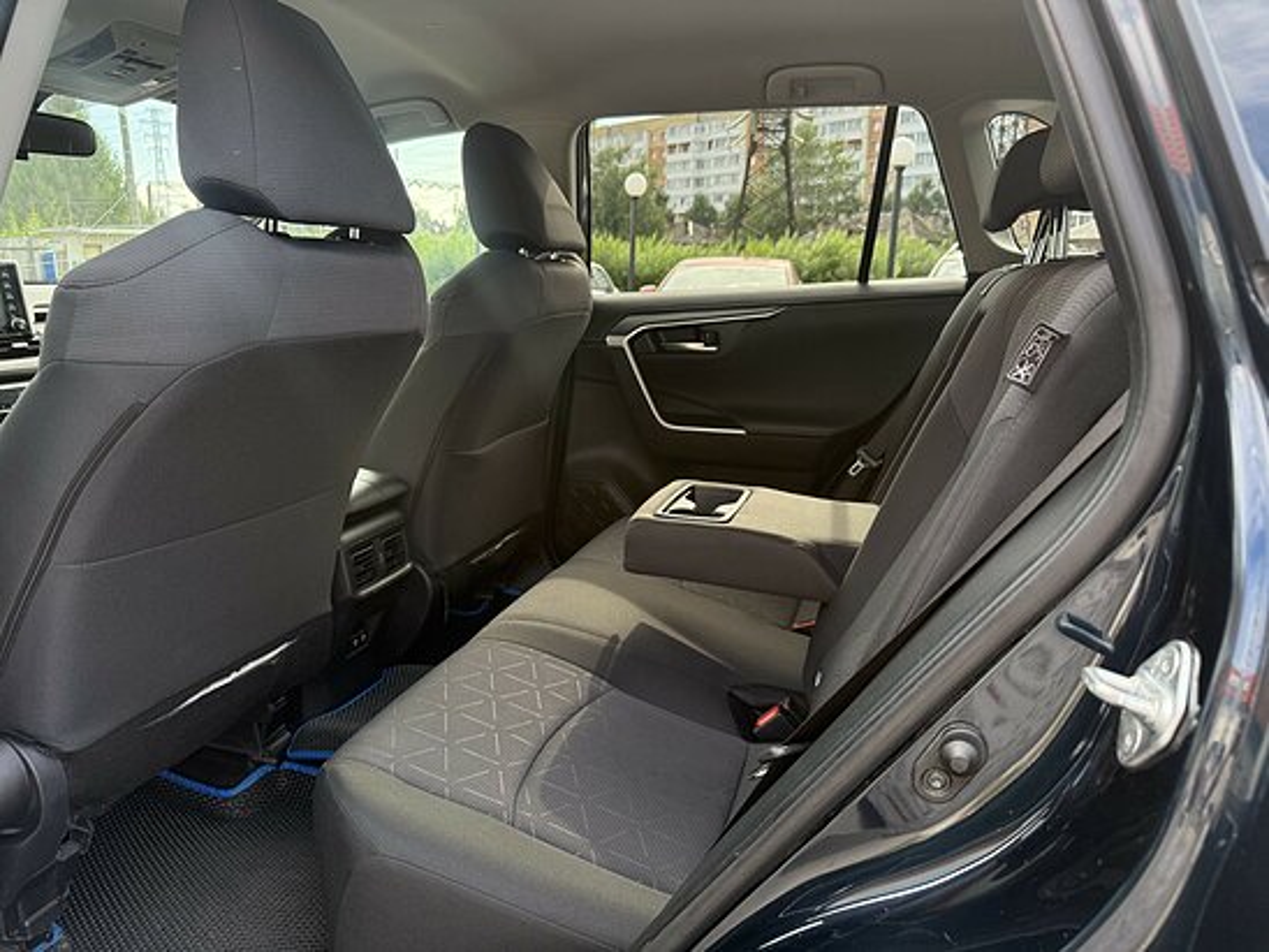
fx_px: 880
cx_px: 634
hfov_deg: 71.6
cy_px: 476
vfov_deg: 56.8
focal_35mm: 24
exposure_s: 1/243
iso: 160
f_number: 1.78
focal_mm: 6.76
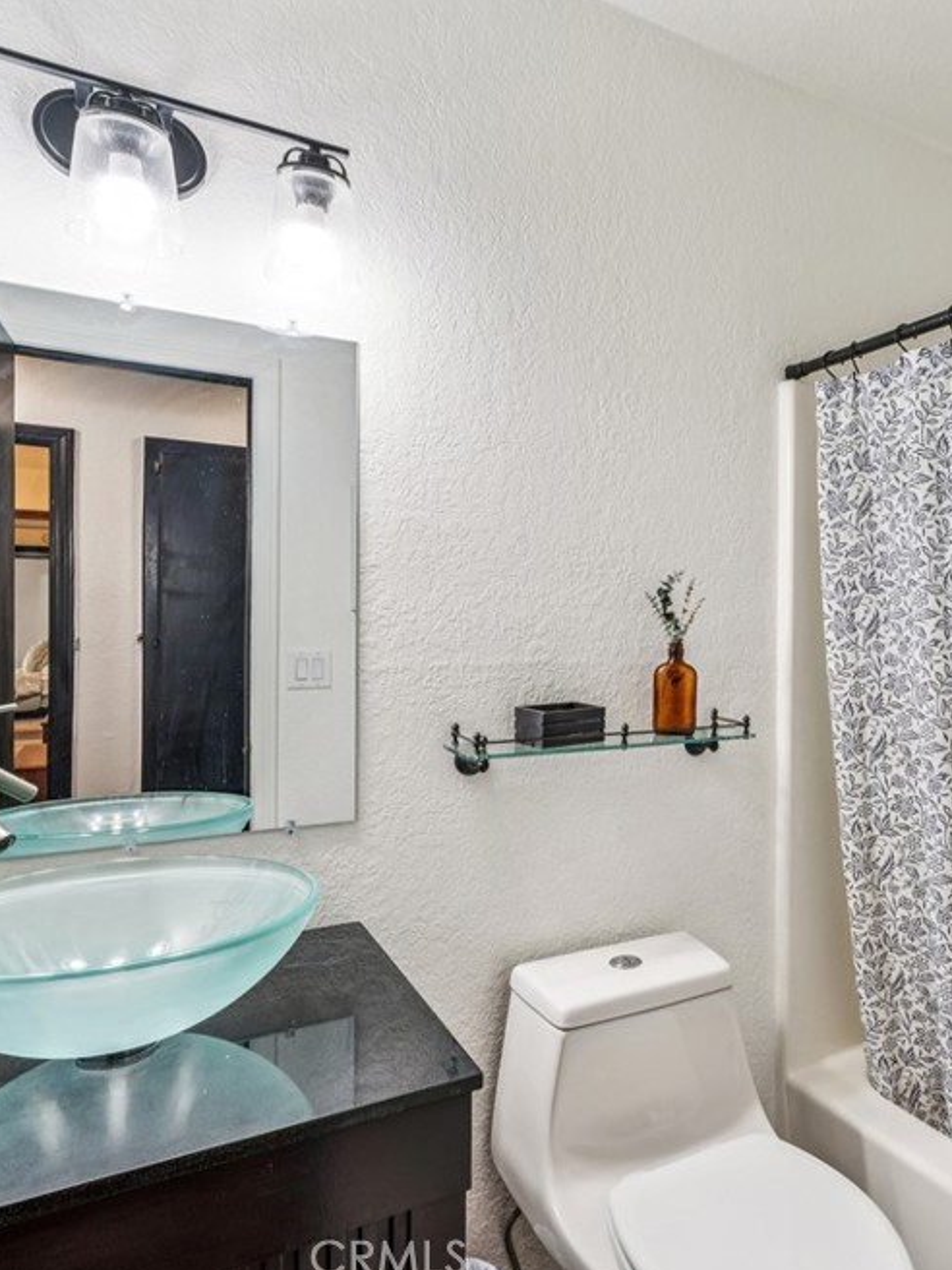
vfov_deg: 70.6
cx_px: 706
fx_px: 897
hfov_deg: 53.6
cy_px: 625
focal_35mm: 24
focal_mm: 16.3
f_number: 13
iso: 100
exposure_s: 1/2.5
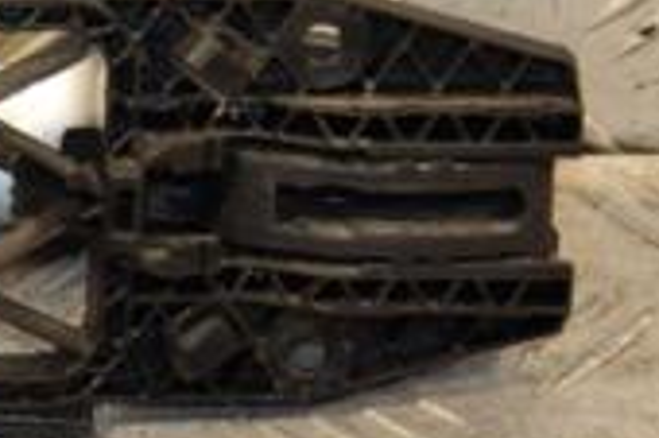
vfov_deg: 4.2
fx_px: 5998
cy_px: 151
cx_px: -12
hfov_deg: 6.3
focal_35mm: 328
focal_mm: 62
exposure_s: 1/125
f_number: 5.3
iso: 800
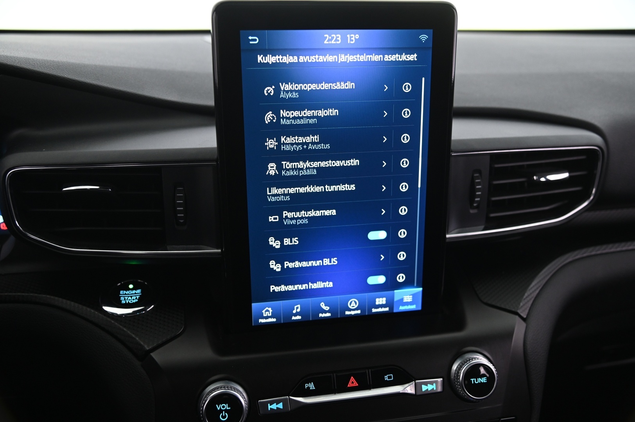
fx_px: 617
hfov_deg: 54.5
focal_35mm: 35
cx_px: 318
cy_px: 211
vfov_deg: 37.8
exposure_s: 1/20
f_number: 4
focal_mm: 35
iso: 2000
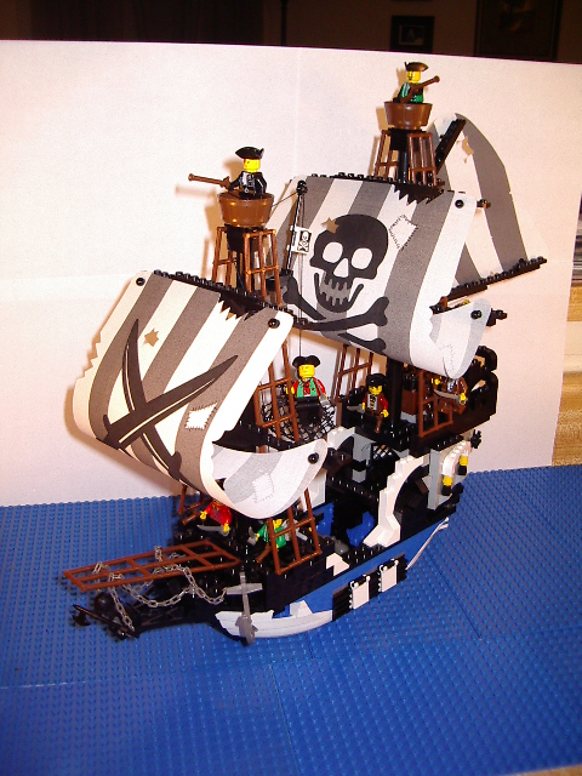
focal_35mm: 38
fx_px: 852
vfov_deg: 49.0
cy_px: 388
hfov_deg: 37.7
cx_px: 291
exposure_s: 1/60
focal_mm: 5.8
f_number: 2.6
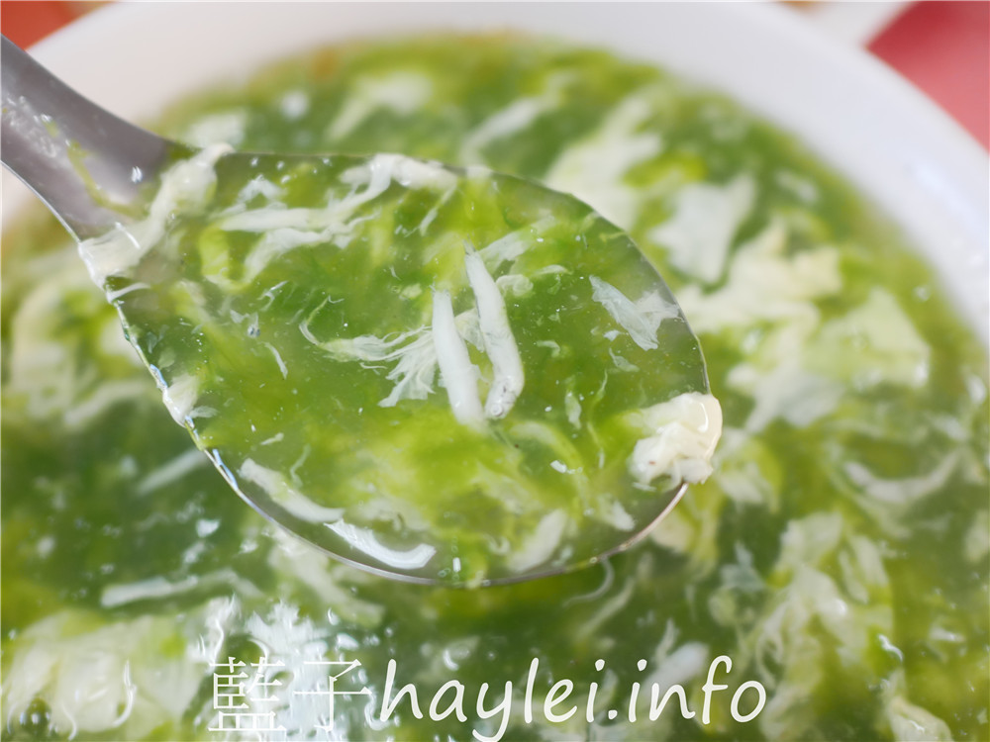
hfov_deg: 60.0
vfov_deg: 46.8
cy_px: 371
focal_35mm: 30
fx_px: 858
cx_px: 495
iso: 400
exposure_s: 1/125
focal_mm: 15
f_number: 1.7
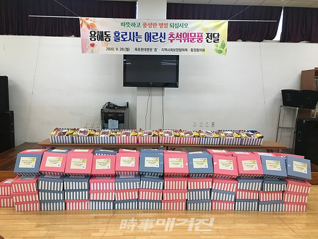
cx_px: 159
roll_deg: -1.2
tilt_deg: -4.5
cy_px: 120
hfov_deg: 61.7
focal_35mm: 29
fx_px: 266
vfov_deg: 48.2
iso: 32
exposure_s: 1/30
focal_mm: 4.15
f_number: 2.2
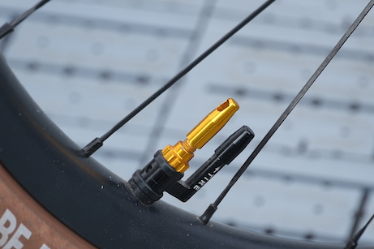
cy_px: 180
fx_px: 2814
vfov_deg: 5.1
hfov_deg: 7.6
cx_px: 165
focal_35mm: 271
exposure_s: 1/200
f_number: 5.6
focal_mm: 104
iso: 320
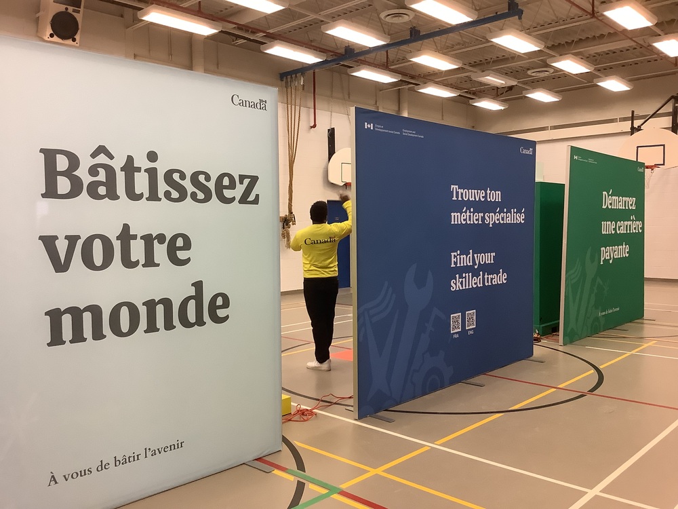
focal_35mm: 31
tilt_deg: -3.4
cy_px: 254
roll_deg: +0.6
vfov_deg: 45.4
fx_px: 607
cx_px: 339
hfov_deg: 58.4
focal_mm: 3.3
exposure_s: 1/60
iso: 160
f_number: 2.4
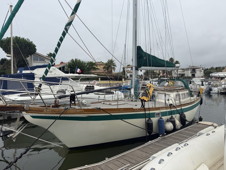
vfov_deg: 56.8
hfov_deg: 71.6
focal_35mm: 24
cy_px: 85
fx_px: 157
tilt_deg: -1.4
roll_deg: +0.3
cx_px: 113
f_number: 1.78
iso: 80
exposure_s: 1/3425
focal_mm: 6.76
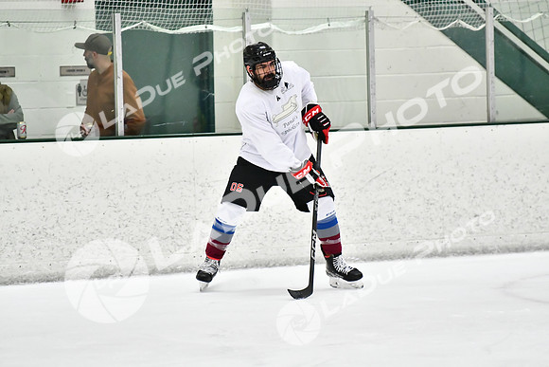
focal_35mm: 300
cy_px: 184
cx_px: 274
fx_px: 4576
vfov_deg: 4.6
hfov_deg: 6.9
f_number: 2.8
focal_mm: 200
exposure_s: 1/1600
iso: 6400
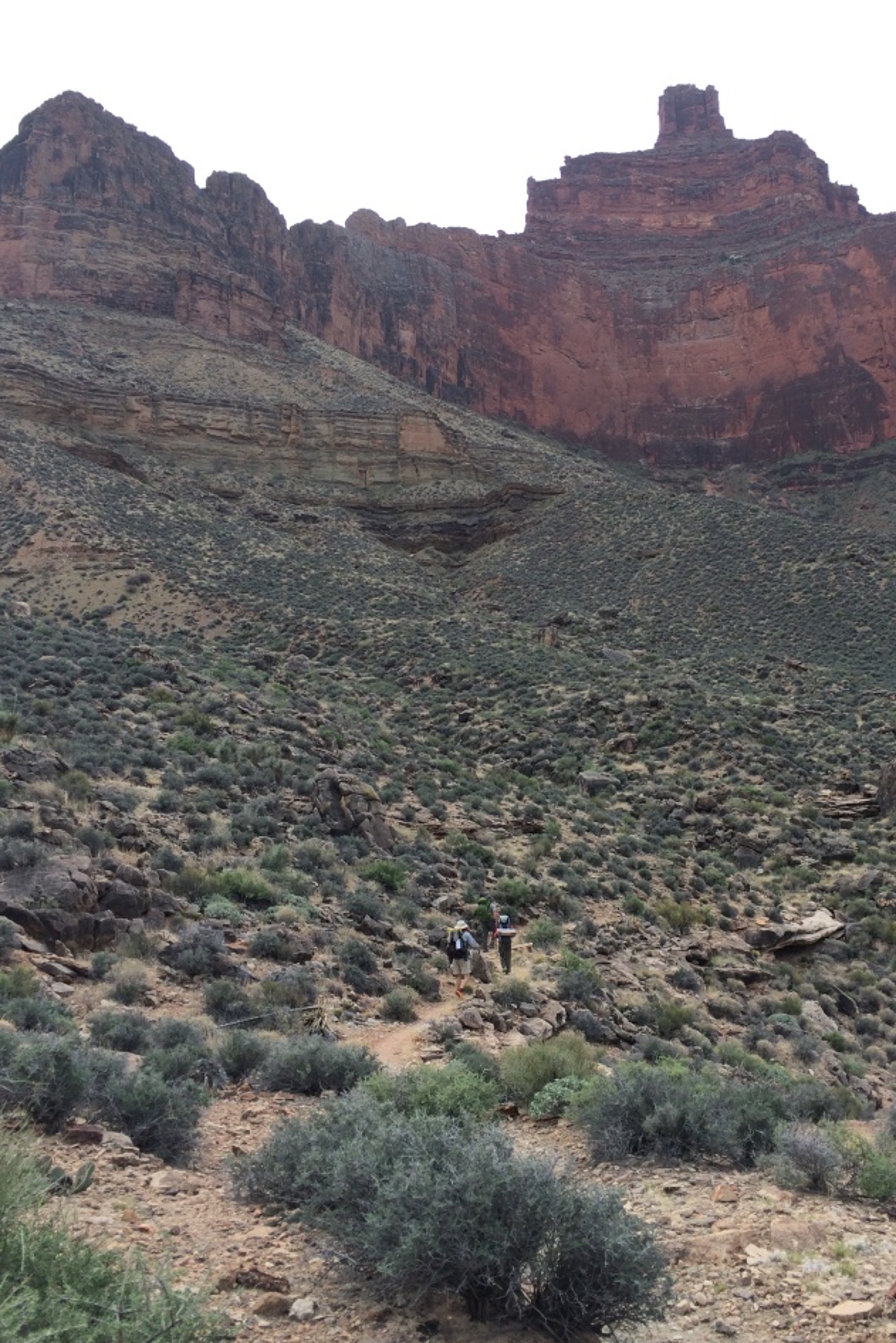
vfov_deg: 55.8
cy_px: 663
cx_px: 555
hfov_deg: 38.7
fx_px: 1269
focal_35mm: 34
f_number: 2.2
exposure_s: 1/892
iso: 32
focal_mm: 4.15
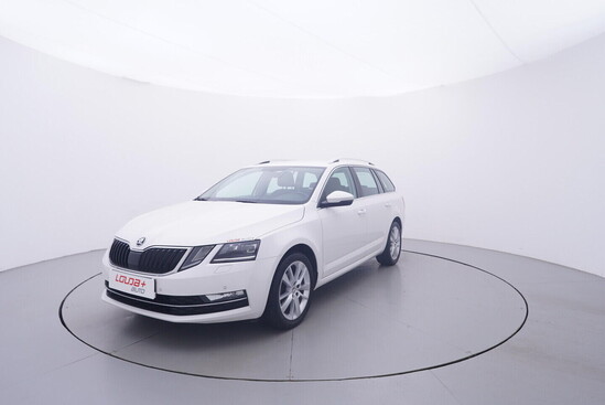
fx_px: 378
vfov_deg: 56.2
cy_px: 202
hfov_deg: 77.3
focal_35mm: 22
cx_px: 302
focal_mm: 15
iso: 200
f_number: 5
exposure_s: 1/80
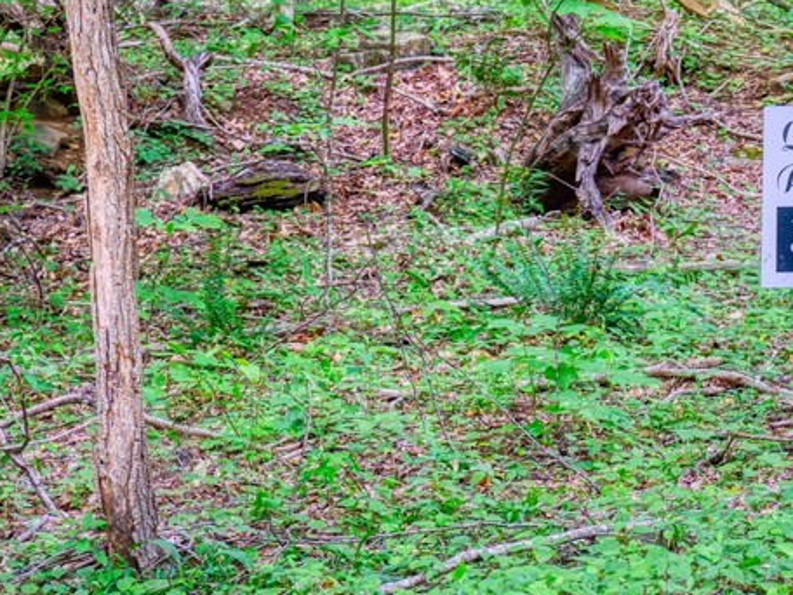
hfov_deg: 10.8
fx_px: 4146
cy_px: 195
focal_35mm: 181
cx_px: 812
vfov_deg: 8.2
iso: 320
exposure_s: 1/105
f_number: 5
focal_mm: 52.7
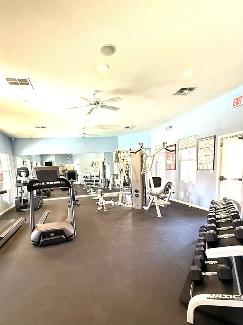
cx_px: 110
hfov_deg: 71.4
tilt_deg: -8.4
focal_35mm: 18
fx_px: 168
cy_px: 196
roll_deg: +3.5
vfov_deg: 86.6
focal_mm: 2.22
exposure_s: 1/60
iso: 400
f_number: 2.2
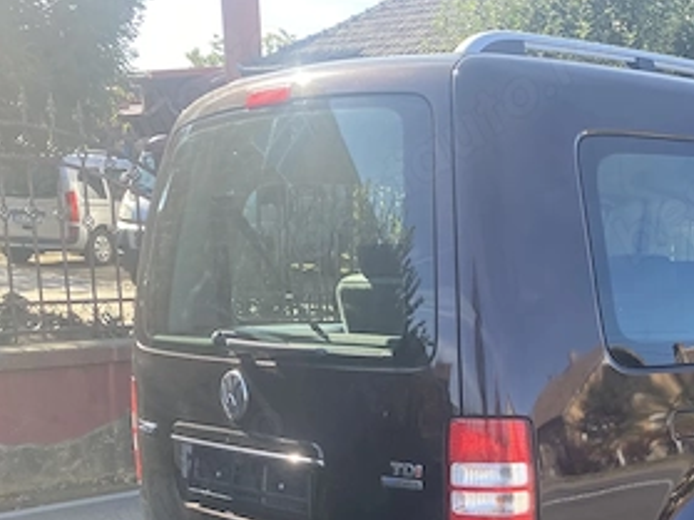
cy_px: 555
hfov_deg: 32.4
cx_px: 644
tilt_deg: -19.4
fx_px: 1122
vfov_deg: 24.5
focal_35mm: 56
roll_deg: -3.7
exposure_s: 1/467
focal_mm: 4.25
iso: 32
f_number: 1.8
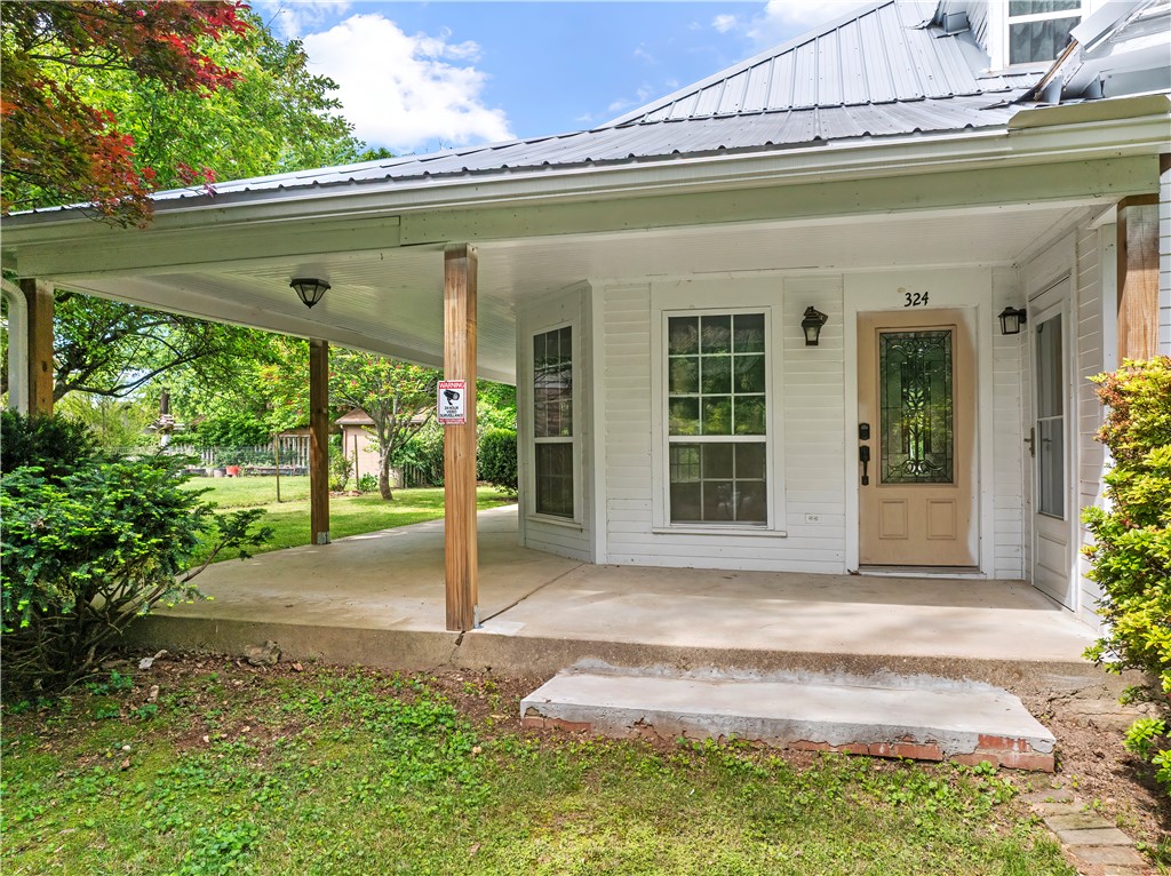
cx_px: 586
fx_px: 811
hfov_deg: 71.6
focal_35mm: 24
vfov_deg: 56.7
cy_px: 438
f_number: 2.8
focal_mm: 12.29
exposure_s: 1/2000
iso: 290
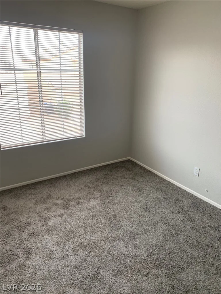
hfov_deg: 53.1
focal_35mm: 26
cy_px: 147
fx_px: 221
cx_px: 110
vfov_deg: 67.3
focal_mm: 4.25
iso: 50
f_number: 1.8
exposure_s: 1/121
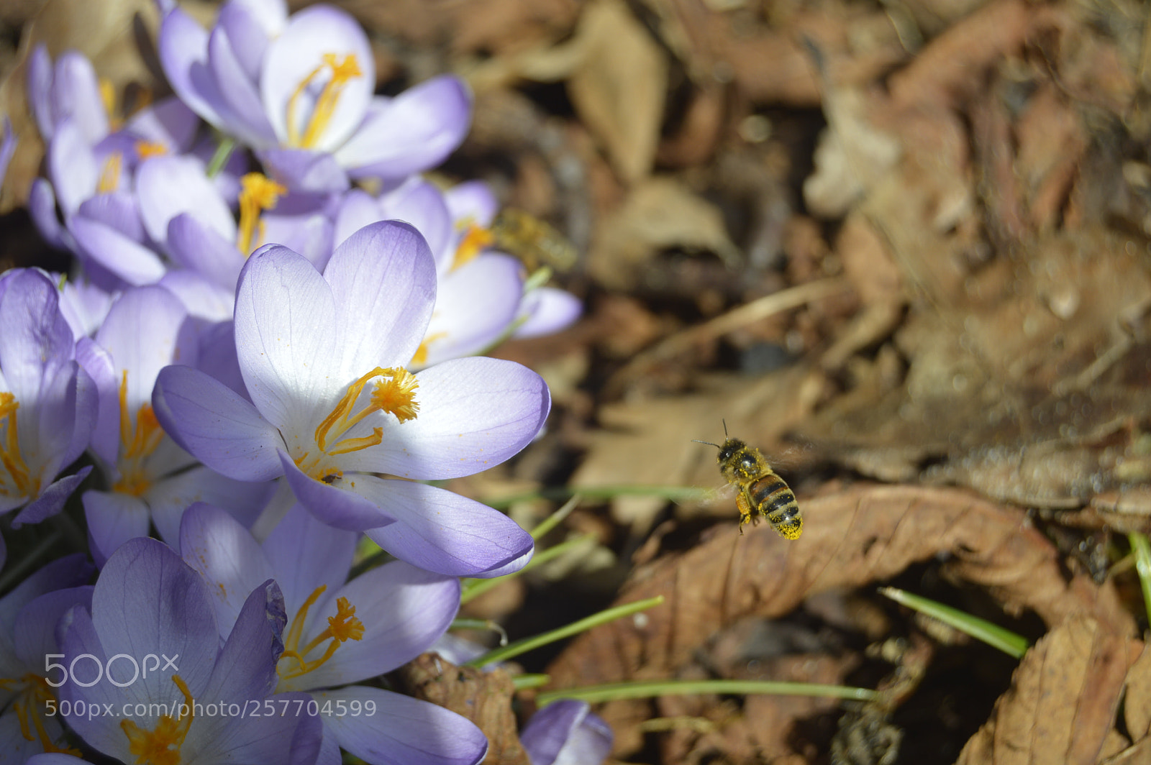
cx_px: 576
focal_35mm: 82
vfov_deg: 16.5
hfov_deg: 24.6
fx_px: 2635
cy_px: 382
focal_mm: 55
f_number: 7.1
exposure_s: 1/250
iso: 100
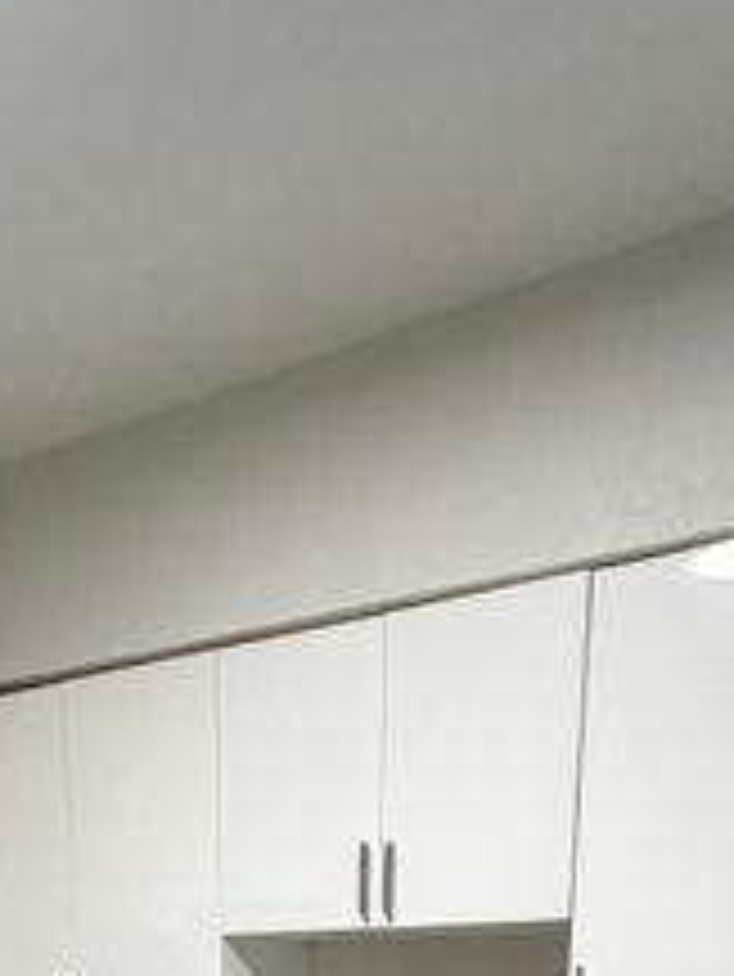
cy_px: 1365
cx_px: 275
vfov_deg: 30.6
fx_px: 1215
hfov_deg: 33.5
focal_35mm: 43
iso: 400
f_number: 2.2
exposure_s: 1/60
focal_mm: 2.22
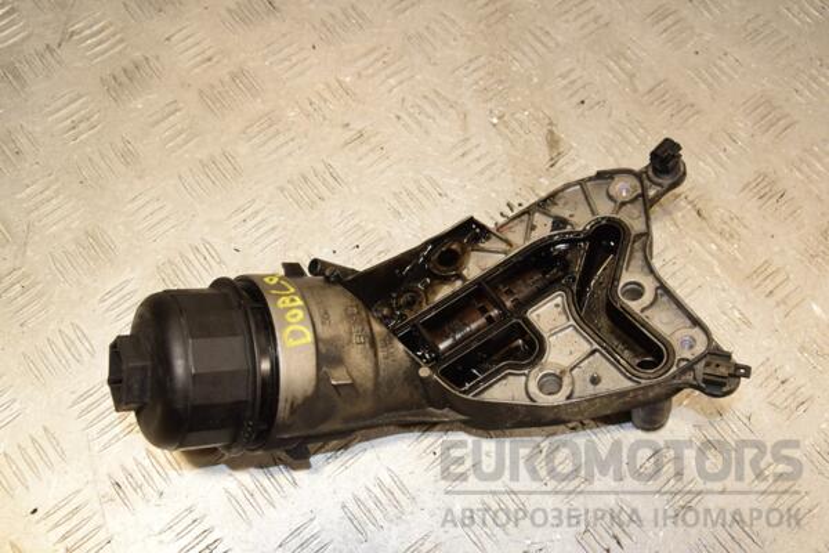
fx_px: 898
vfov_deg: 34.2
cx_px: 414
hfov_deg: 49.6
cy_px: 276
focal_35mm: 39
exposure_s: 1/200
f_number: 7.1
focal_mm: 26
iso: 800
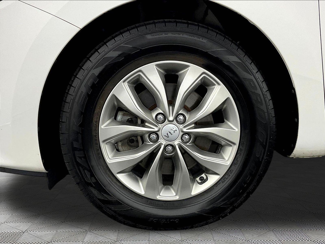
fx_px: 272
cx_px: 162
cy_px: 122
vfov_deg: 48.2
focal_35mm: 29
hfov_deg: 61.7
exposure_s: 1/120
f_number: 1.8
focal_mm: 3
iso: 64
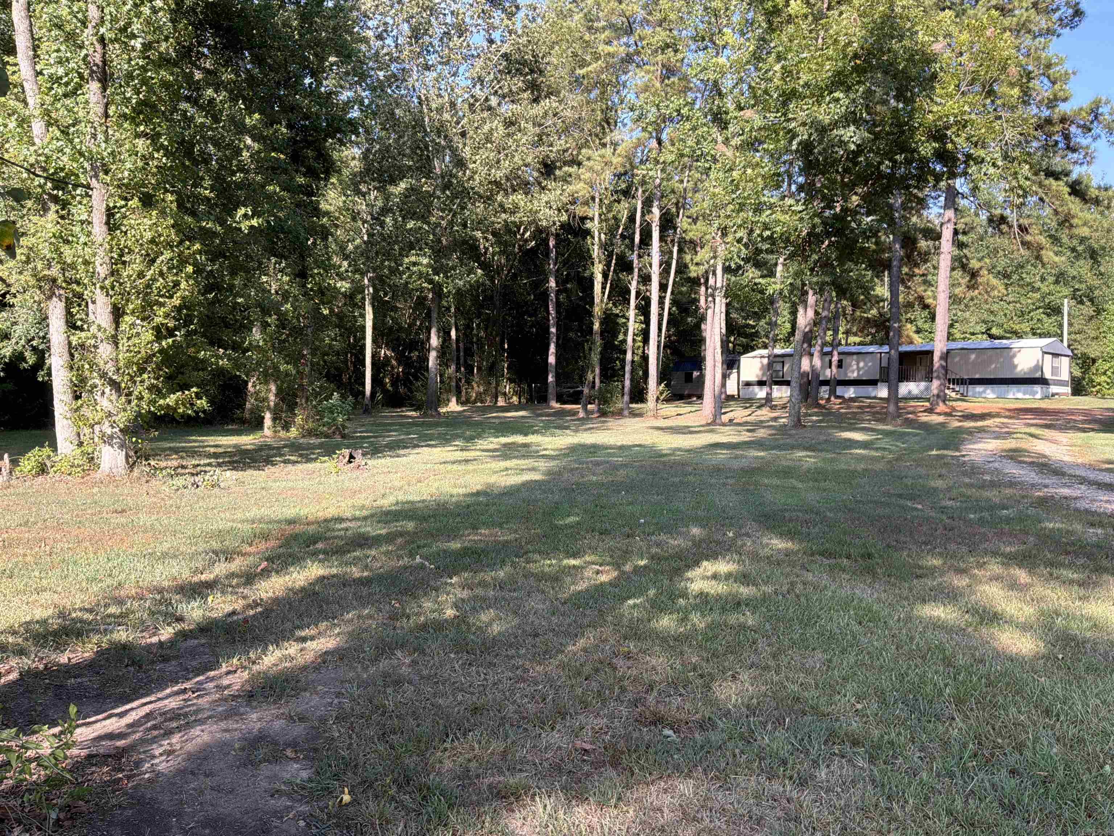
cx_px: 557
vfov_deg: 49.7
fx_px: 901
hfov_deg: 63.4
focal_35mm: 28
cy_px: 418
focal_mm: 3
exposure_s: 1/230
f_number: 1.8
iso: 20
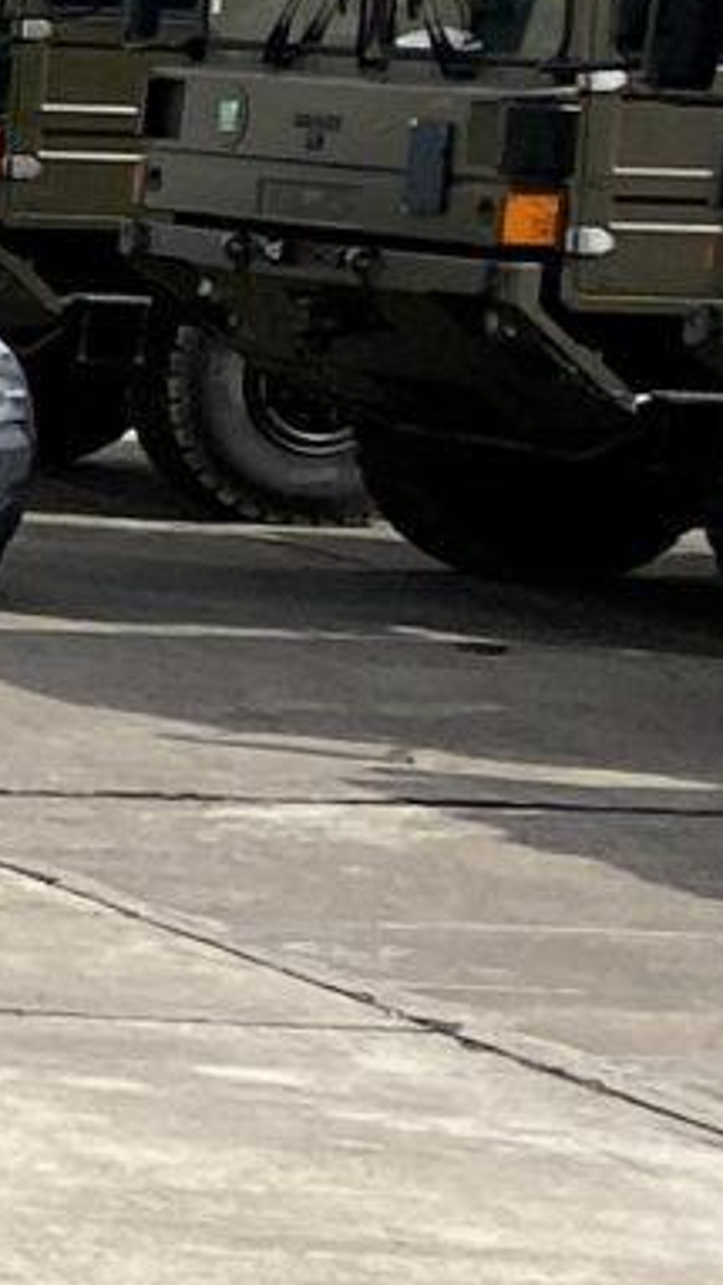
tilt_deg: -7.0
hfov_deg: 4.8
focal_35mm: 190
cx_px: -3403
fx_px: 6473
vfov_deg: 11.3
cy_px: 595
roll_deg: -1.1
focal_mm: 4.25
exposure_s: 1/3401
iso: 32
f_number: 1.8
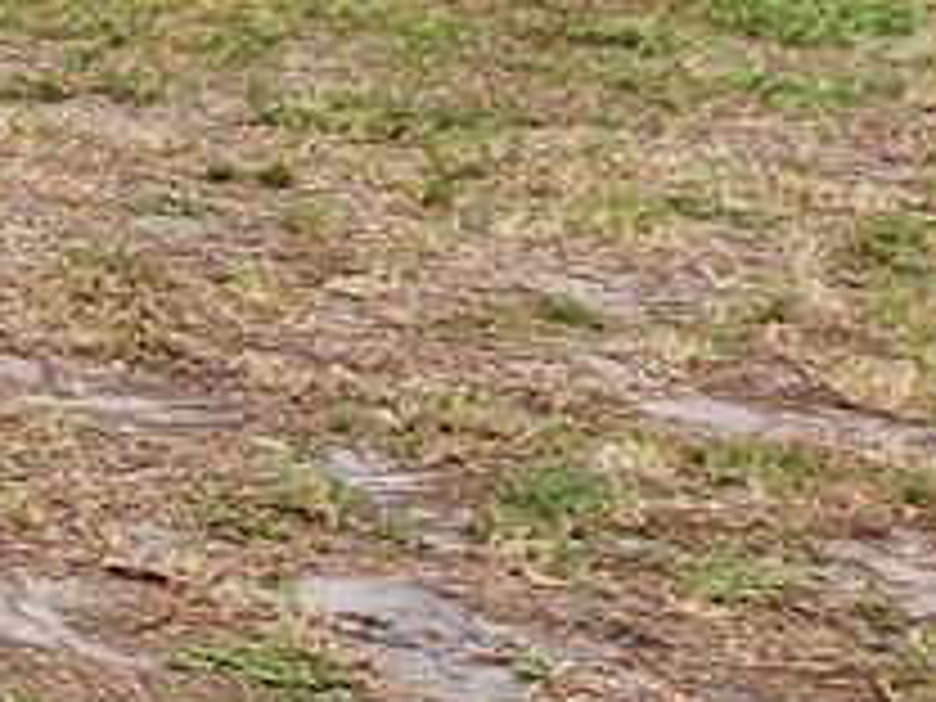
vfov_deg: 14.4
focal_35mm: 100
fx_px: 2704
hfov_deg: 11.3
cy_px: -72
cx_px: -1881
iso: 50
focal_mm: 2.2
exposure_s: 1/1628
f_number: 2.2
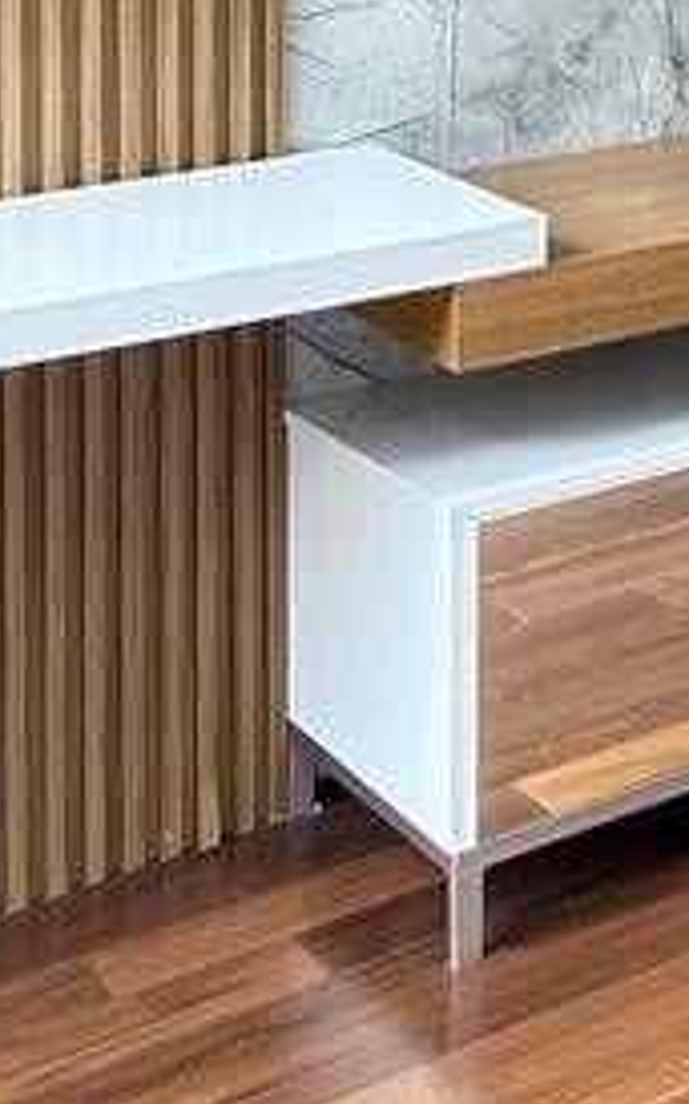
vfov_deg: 23.3
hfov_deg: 11.2
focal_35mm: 78
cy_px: -347
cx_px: 2011
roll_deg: -0.2
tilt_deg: +0.3
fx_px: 2346
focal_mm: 2.22
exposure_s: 1/120
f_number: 2.2
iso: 80
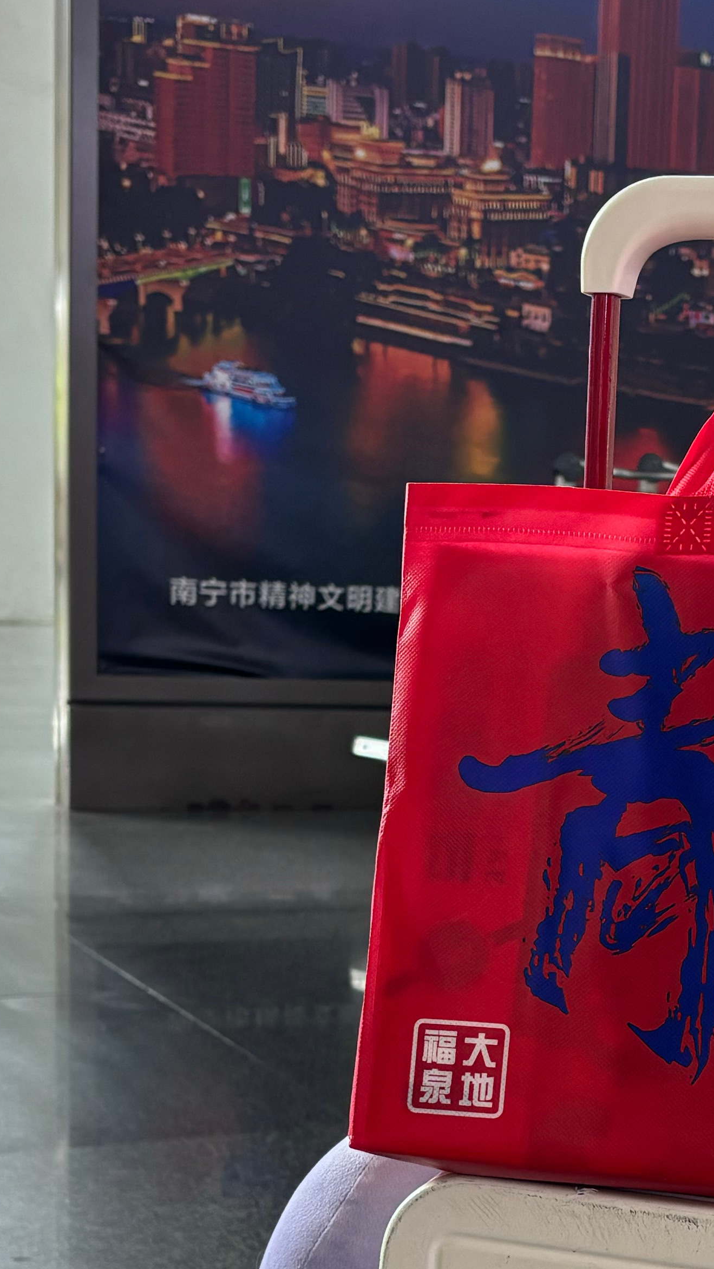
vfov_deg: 30.1
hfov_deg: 17.1
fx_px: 2322
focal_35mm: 69
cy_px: 937
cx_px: 692
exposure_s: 1/77
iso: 125
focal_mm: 5.96
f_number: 1.6
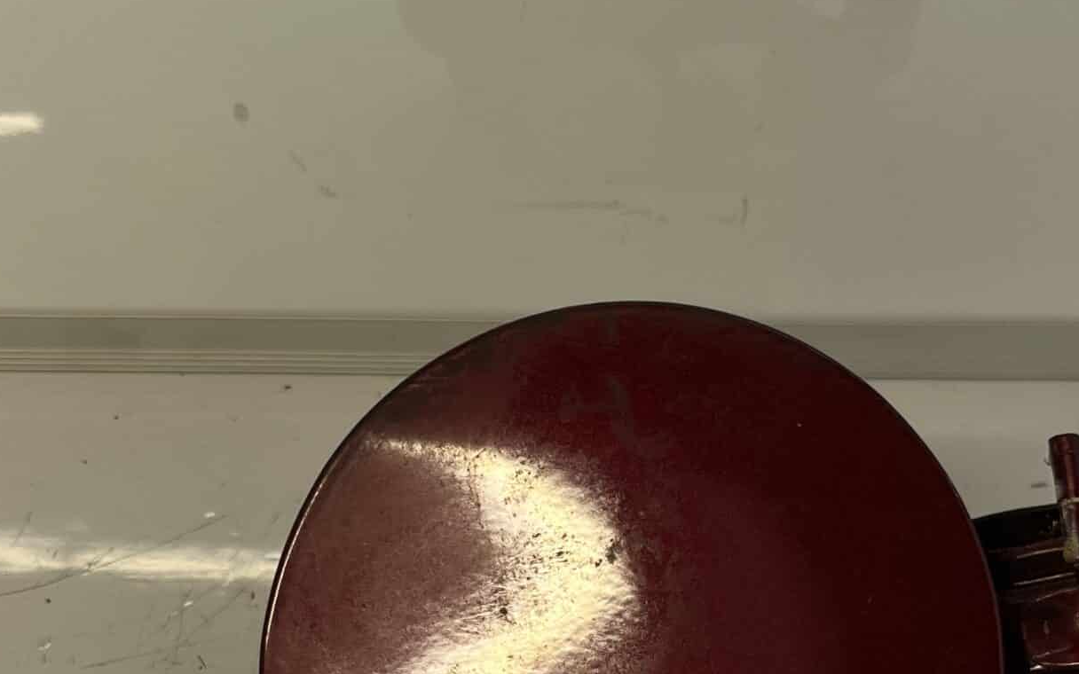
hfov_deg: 35.0
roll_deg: -0.4
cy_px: 632
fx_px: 1706
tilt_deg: -39.7
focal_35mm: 58
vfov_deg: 21.8
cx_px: 655
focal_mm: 5.1
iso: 64
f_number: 1.6
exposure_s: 1/100
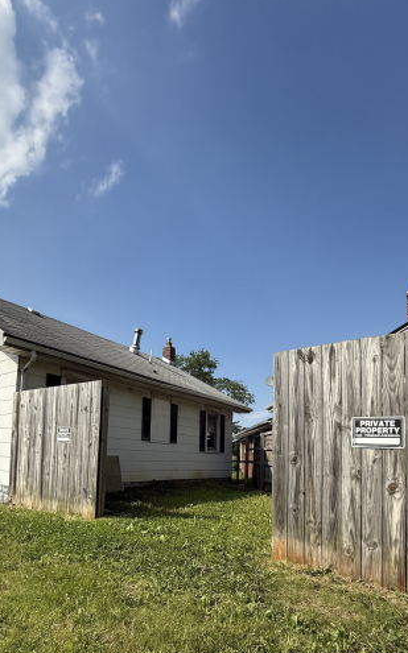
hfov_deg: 58.2
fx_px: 356
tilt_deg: +5.0
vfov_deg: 82.3
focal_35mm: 20
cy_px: 433
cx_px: 133
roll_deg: -2.4
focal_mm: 2.22
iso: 50
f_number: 2.2
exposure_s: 1/1901
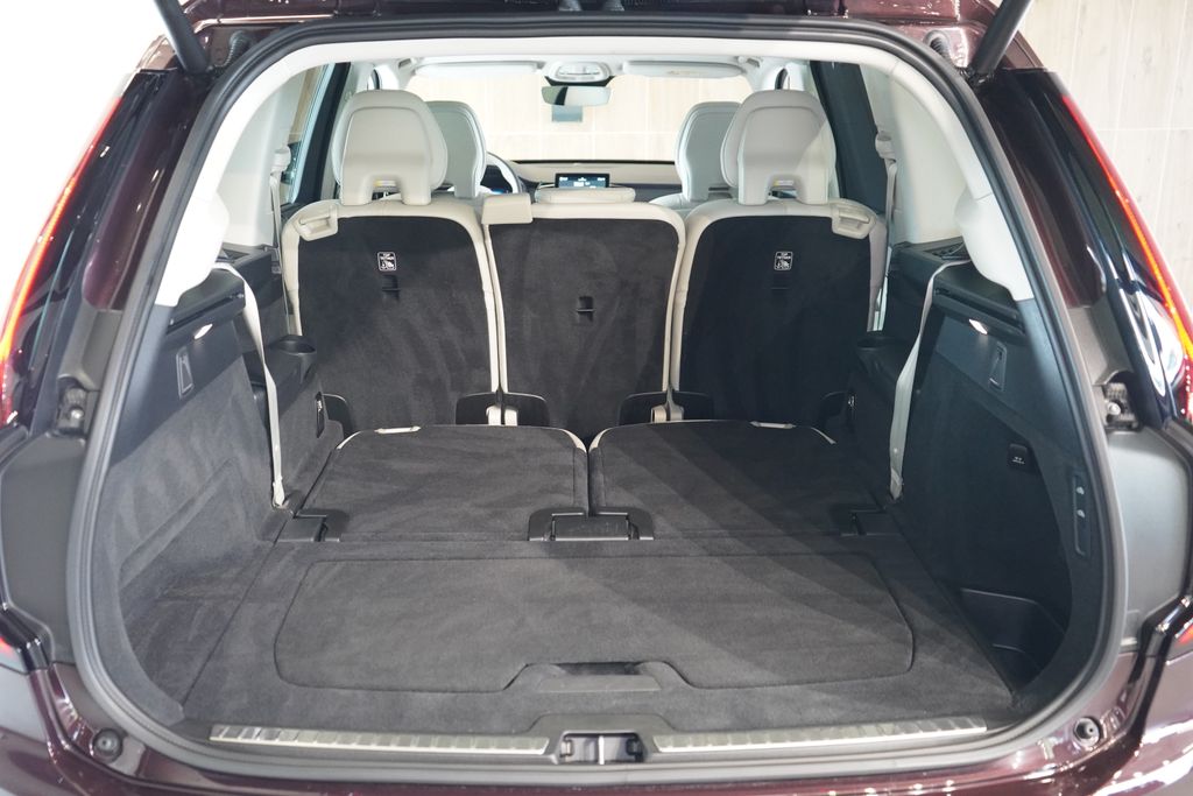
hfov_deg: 57.2
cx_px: 596
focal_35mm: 33
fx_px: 1094
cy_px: 398
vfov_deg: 40.0
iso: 6400
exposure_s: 1/160
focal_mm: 33
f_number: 4
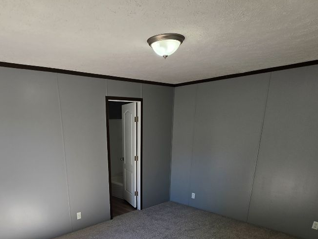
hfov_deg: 70.5
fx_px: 221
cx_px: 121
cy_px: 208
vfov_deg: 51.3
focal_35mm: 24
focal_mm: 2.2
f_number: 1.9
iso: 16
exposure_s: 1/120
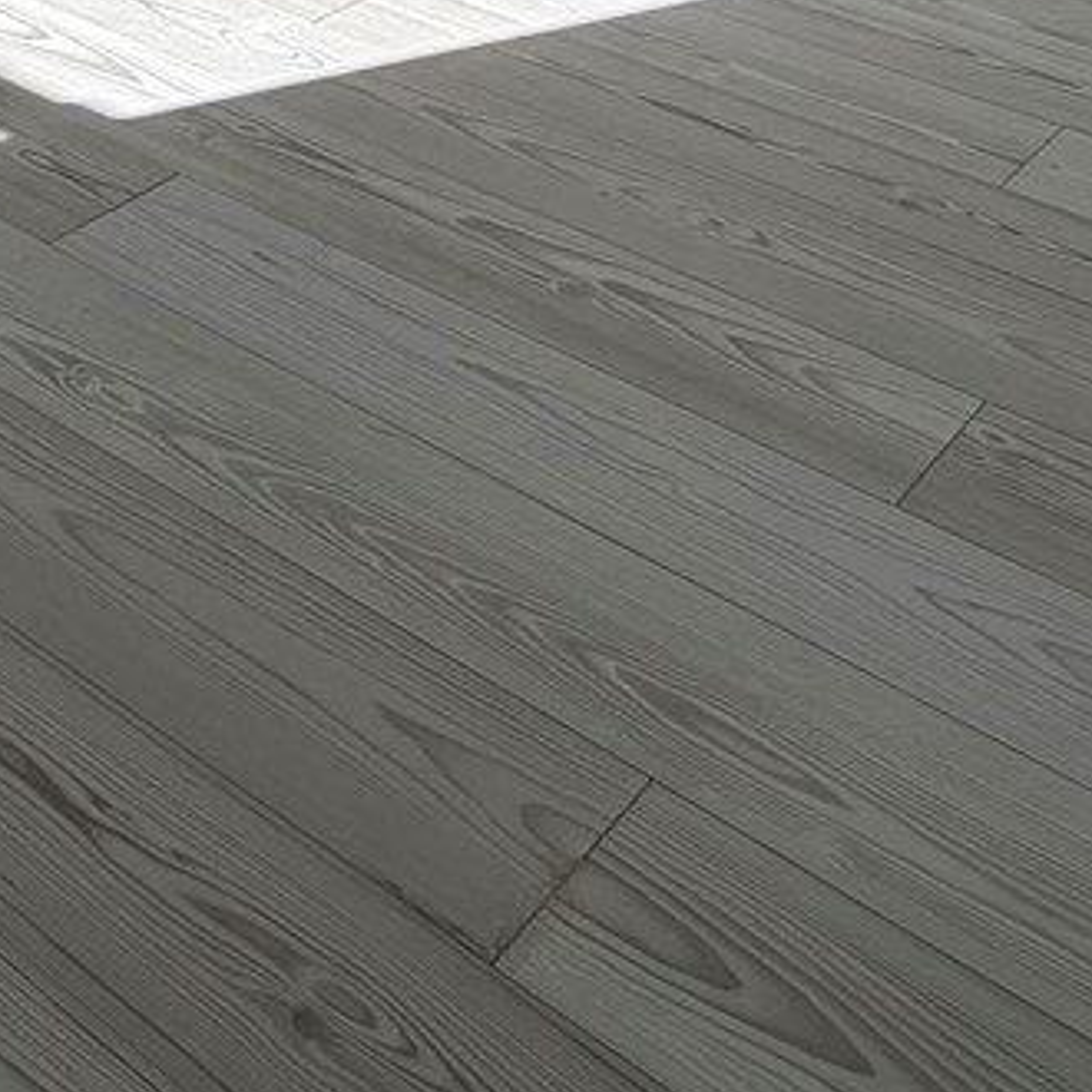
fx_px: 2141
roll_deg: -1.5
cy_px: -817
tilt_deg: -1.4
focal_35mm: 60
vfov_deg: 20.8
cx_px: 63
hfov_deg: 27.3
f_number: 2.2
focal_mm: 2.22
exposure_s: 1/233
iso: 40
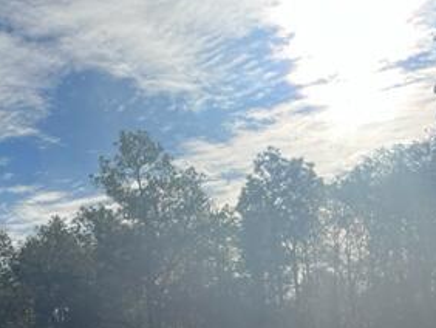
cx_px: 48
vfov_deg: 23.7
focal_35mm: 59
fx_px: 744
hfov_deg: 31.2
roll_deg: +3.7
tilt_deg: +4.2
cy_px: 334
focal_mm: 5.1
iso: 50
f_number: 1.6
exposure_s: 1/6494
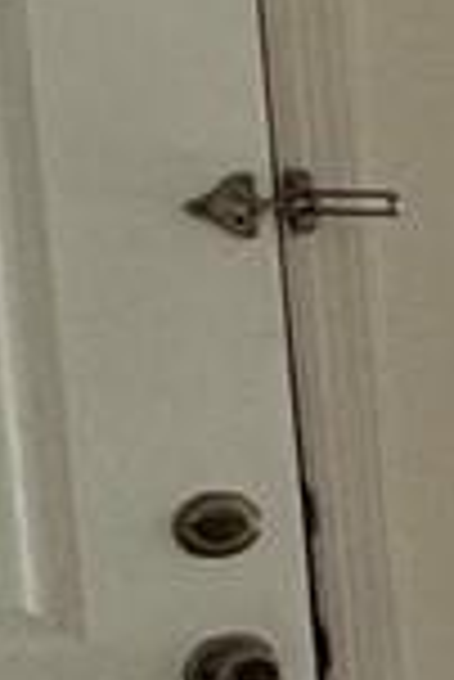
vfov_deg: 13.3
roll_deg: -0.8
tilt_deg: -6.7
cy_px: 302
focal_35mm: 154
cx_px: 2940
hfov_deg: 4.8
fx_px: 2906
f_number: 2.2
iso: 50
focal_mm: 2.22
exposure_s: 1/853
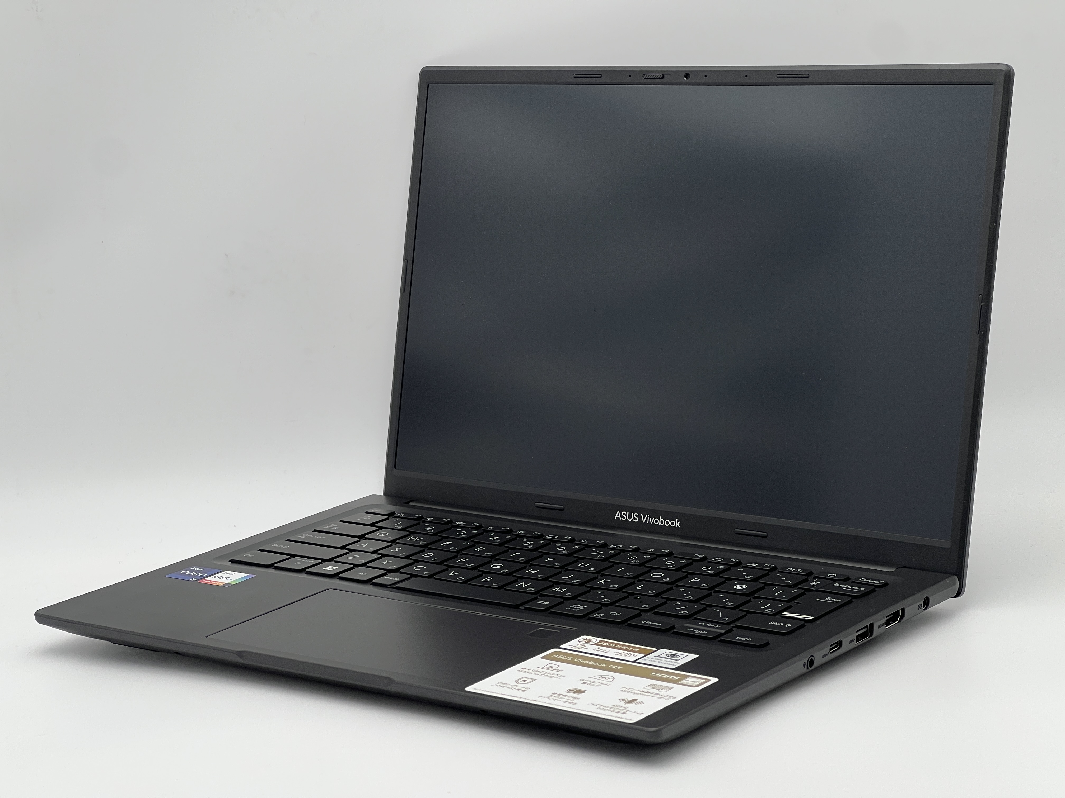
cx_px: 532
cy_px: 399
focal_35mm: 77
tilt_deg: -10.2
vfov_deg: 19.1
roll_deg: +3.8
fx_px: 2369
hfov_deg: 25.3
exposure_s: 1/99
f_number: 2.8
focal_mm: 9
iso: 32
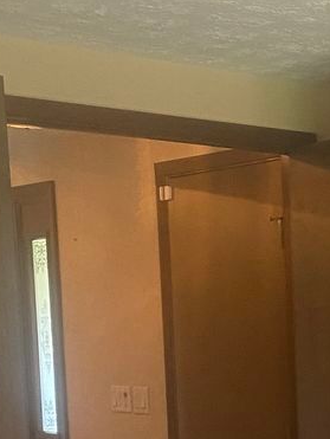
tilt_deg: -9.2
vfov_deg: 17.5
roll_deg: -0.4
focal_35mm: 105
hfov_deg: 12.9
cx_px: 572
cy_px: 580
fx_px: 1332
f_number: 1.8
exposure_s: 1/60
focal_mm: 4.25
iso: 200
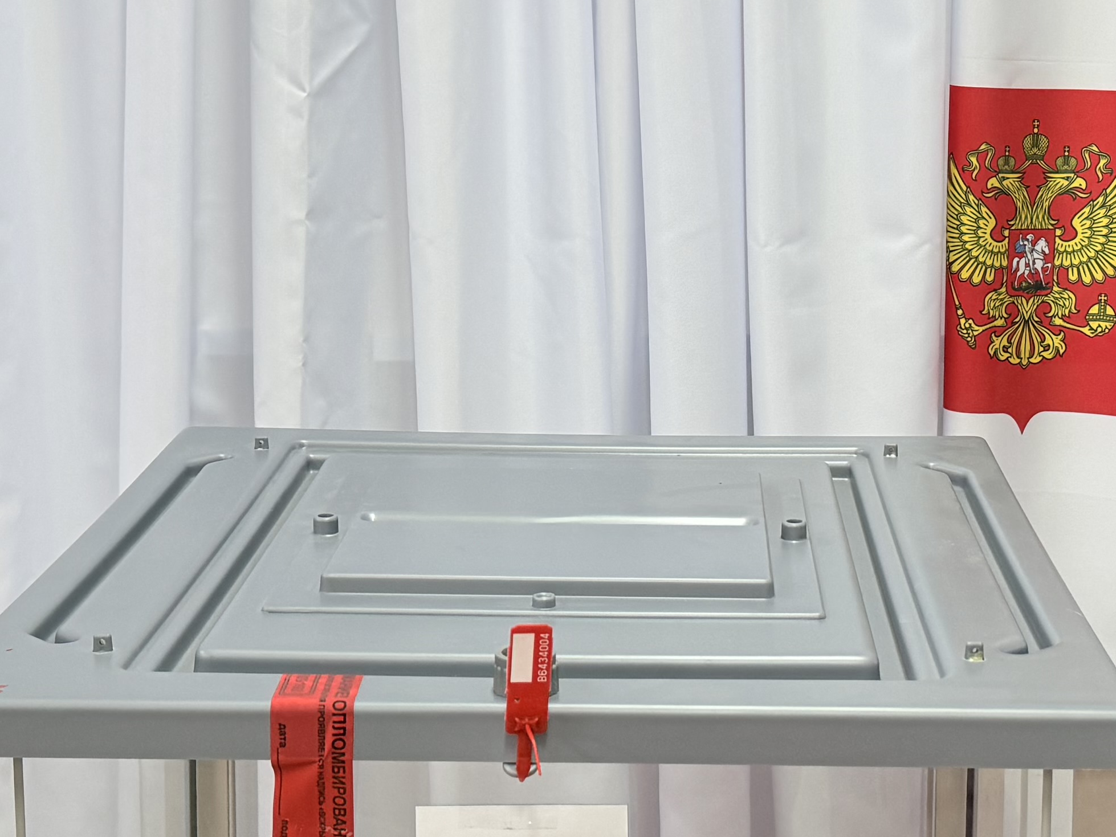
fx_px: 2257
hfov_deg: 27.8
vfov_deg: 20.9
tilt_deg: -8.2
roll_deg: -0.3
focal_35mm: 70
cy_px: 282
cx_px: 606
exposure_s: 1/100
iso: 200
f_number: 1.78
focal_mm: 6.76
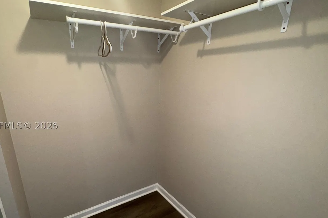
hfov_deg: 86.3
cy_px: 125
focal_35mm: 19
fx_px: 173
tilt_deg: -18.0
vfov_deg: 64.2
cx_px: 140
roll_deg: +1.1
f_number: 2.2
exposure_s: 1/60
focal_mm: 2.22
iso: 125
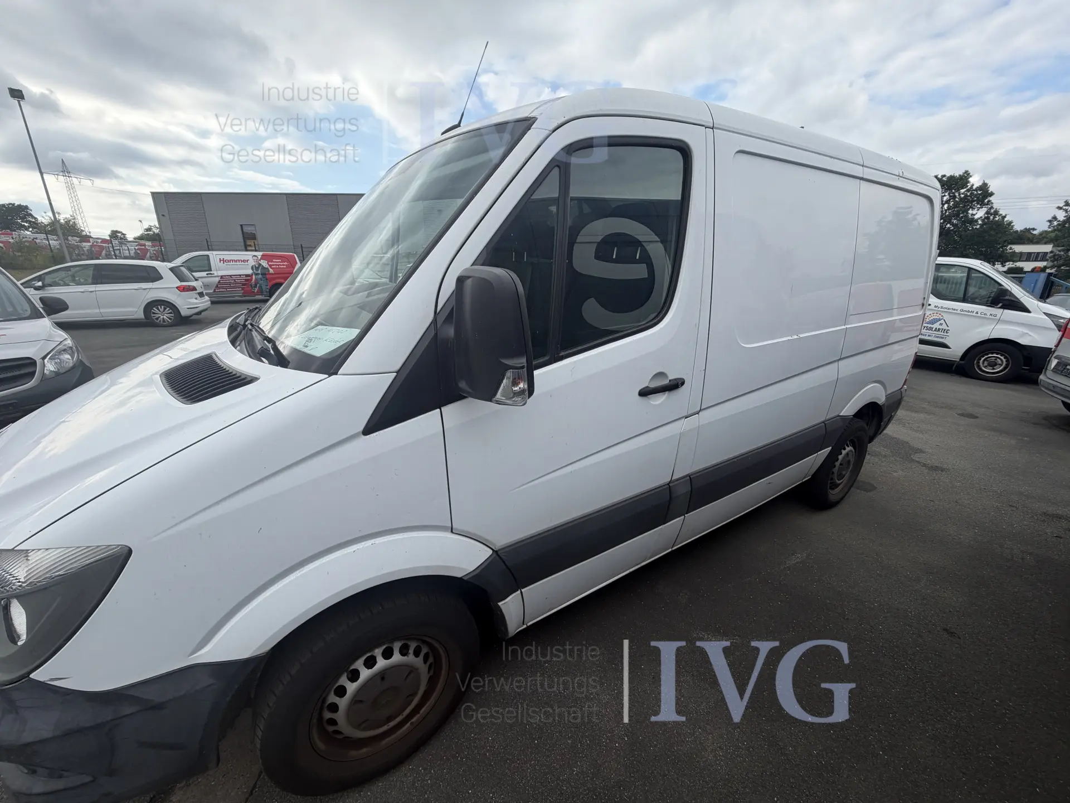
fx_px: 433
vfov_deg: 85.7
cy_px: 402
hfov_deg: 102.1
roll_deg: +1.0
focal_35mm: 14
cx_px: 535
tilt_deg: -17.4
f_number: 2.2
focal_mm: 2.22
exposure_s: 1/770
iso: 40
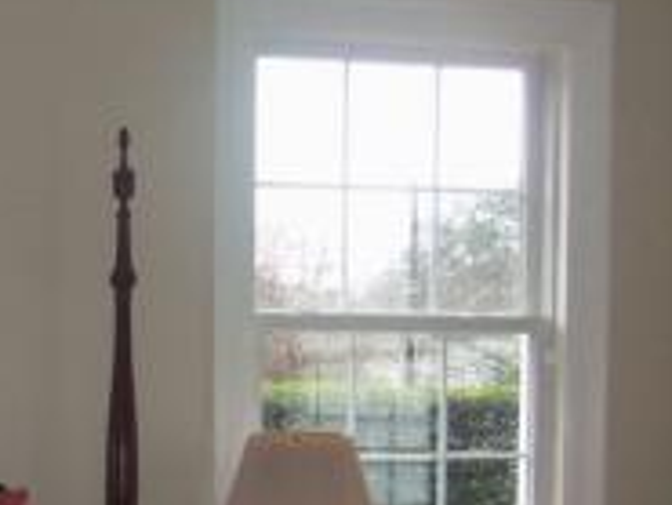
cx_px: -185
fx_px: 1709
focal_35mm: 88
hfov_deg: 20.4
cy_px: 574
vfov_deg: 16.2
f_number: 3.9
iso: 160
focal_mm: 5.1
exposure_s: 1/40
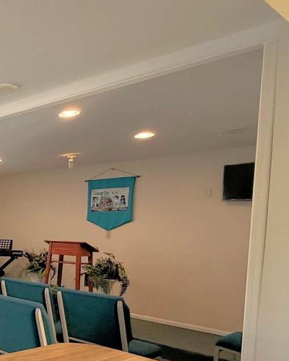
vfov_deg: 50.7
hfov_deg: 26.7
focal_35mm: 35
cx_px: -165
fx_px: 374
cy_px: 237
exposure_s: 1/120
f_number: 2.2
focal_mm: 2.22
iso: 320
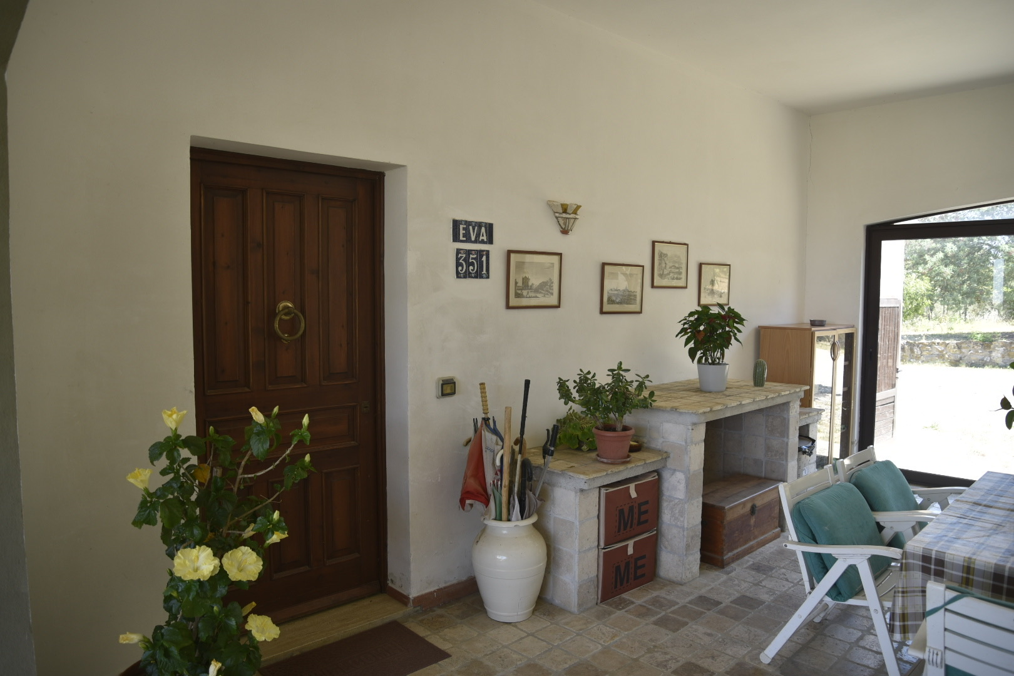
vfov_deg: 53.1
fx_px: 676
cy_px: 338
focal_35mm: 24
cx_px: 507
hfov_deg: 73.7
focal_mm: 24
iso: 100
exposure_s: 1/80
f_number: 4.5
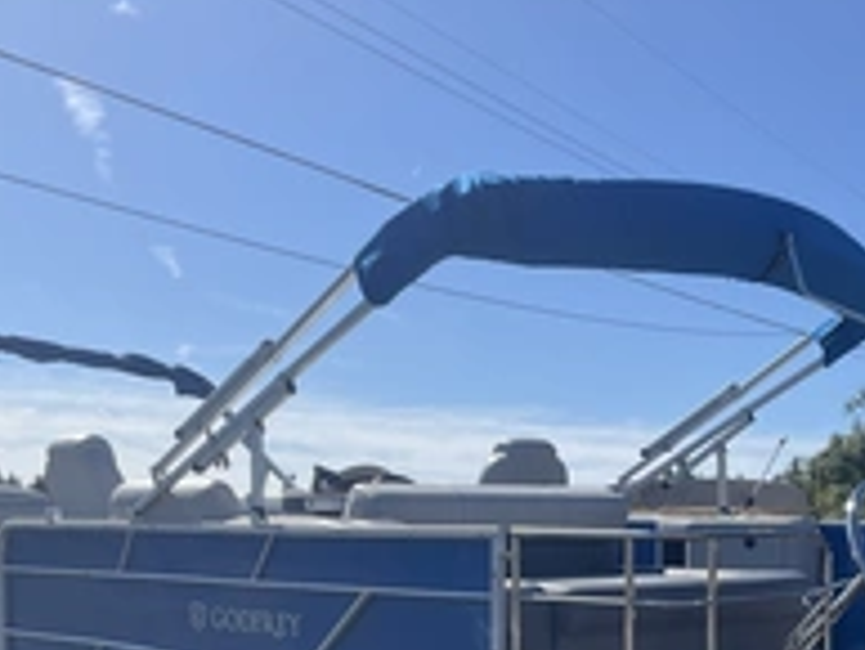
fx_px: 1500
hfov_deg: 31.8
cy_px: 641
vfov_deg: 23.5
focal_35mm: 60
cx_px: 596
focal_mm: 3
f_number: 1.8
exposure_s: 1/1848
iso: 25
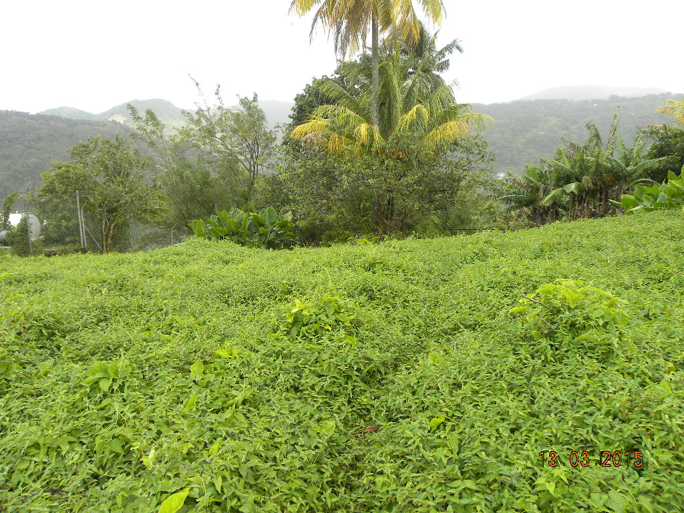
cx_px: 342
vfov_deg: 53.1
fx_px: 514
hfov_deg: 67.3
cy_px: 256
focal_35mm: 26
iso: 64
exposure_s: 1/122
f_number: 4
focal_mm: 4.6
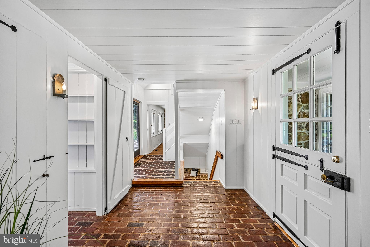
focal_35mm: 16
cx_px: 185
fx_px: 159
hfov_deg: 98.5
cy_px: 124
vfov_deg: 75.5
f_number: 8
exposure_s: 1/60
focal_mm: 15.5
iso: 800
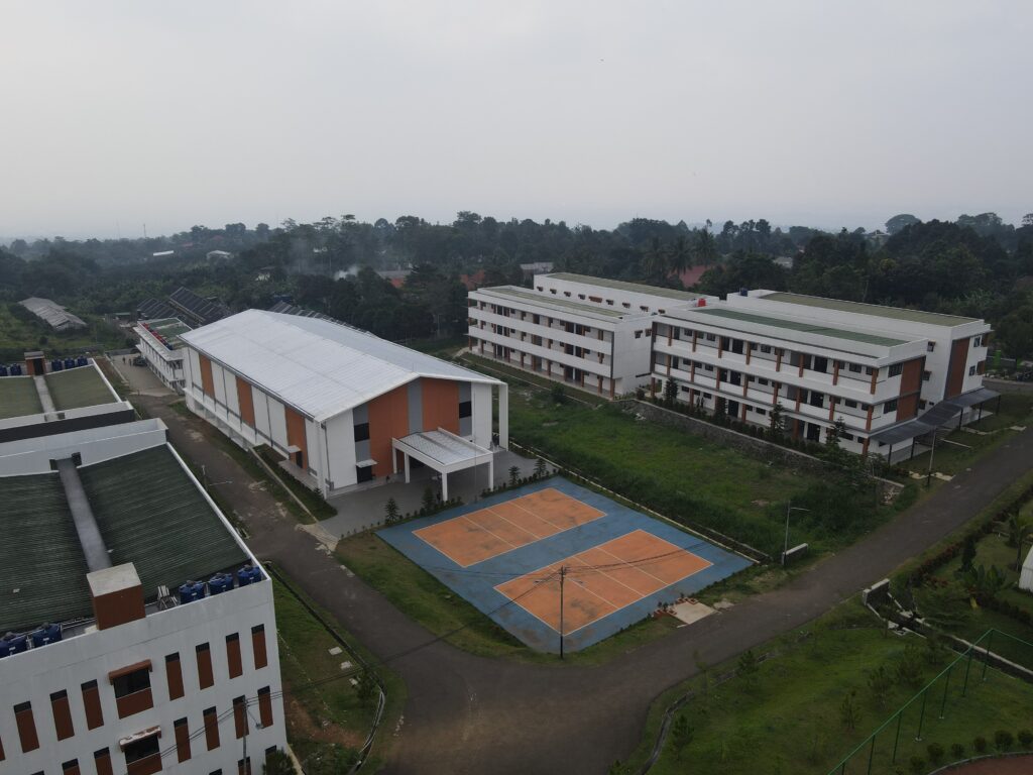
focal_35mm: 24
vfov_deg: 56.8
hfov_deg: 71.6
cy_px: 388
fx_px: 716
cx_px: 516
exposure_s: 1/320
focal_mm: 4.5
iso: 100
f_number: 2.8
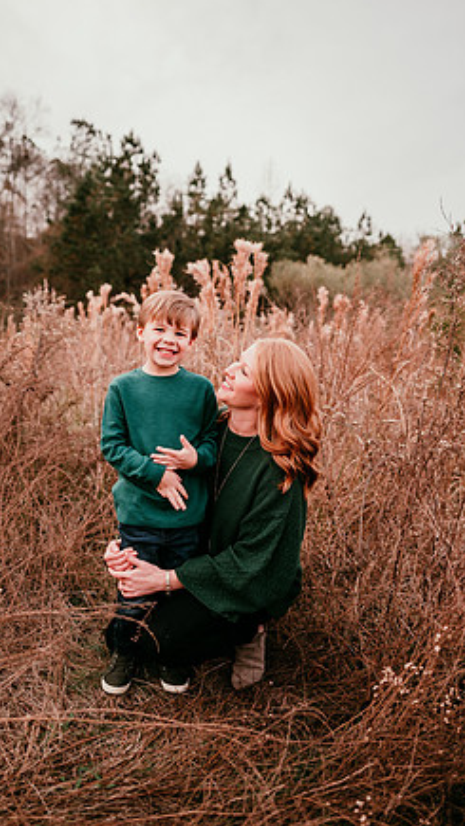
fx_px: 569
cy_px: 416
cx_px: 232
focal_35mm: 26
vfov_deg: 71.9
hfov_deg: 44.4
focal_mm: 24
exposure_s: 1/160
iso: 100
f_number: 2.2
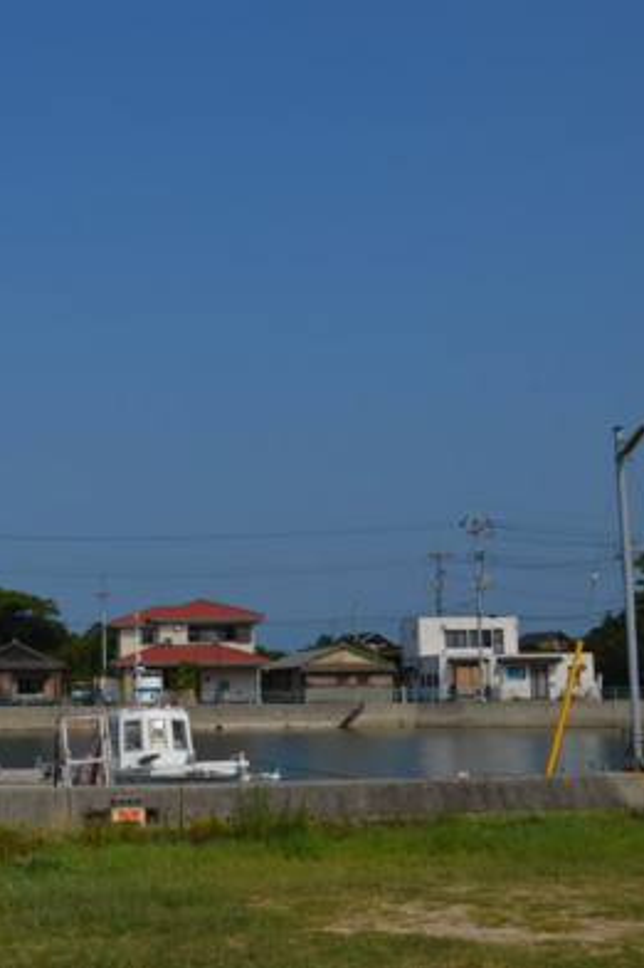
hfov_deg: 23.4
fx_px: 1477
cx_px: -17
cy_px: 488
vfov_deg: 36.3
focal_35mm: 55
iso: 100
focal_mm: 24
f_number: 10
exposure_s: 1/400
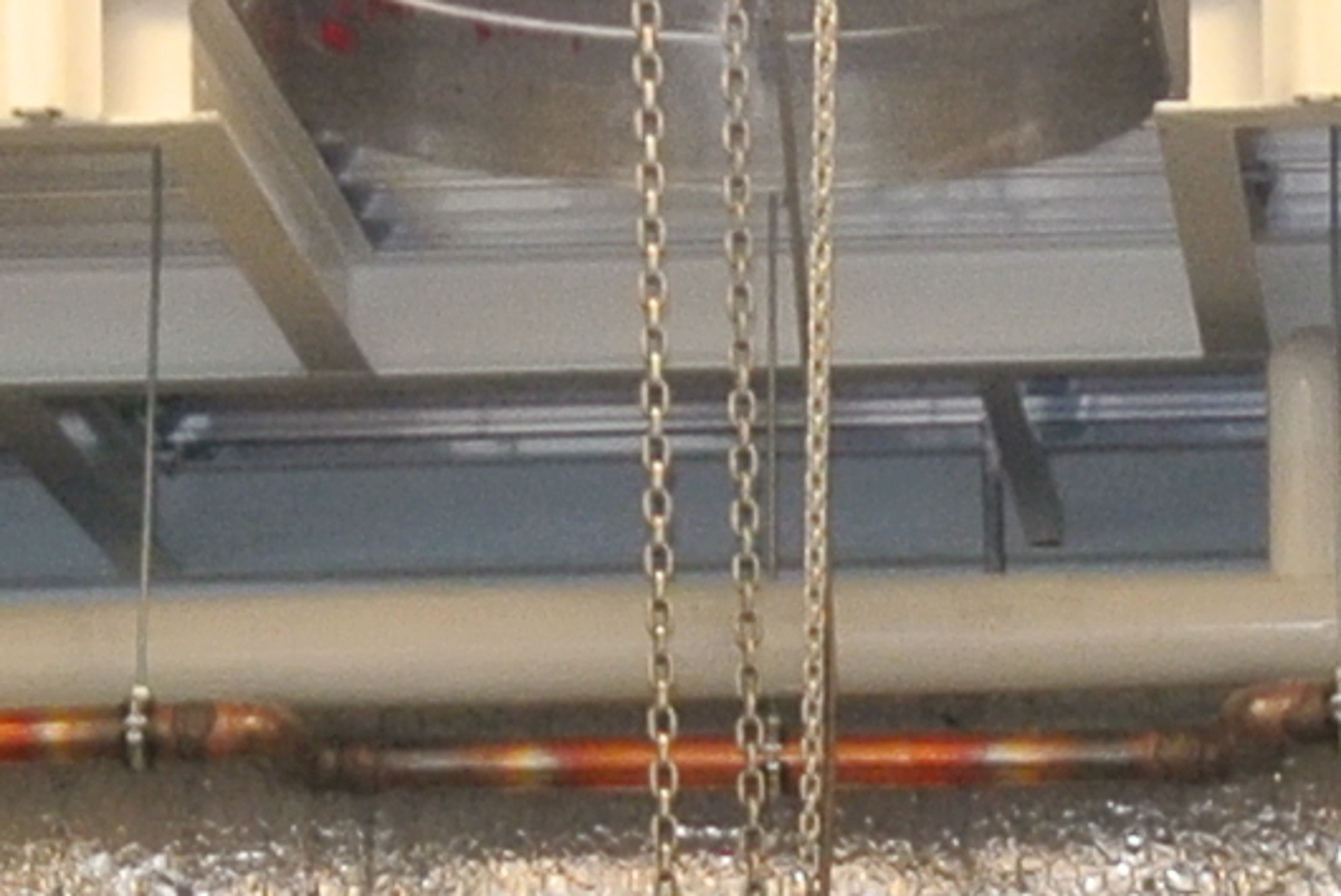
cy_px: 3032
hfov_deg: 8.8
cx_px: 1240
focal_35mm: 234
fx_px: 8721
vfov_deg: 5.4
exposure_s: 1/60
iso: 450
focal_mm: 12.2
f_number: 3.8
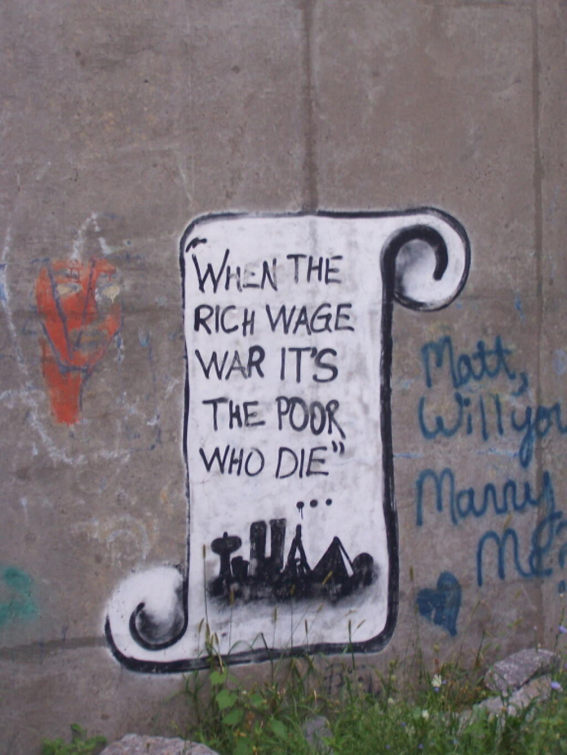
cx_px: 284
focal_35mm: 67
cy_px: 378
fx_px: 1463
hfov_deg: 21.9
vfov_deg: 29.0
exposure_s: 1/30
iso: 140
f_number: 3.2
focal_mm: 11.1
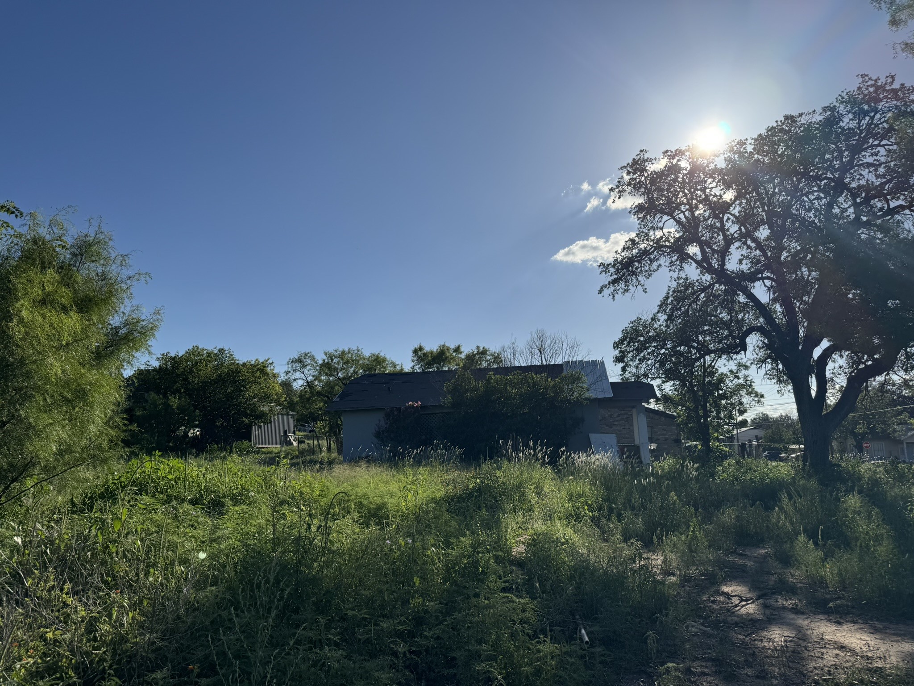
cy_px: 343
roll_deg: +1.8
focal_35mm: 24
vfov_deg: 56.8
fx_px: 634
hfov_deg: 71.6
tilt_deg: +9.2
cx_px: 457
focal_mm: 6.76
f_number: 1.78
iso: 80
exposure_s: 1/10417
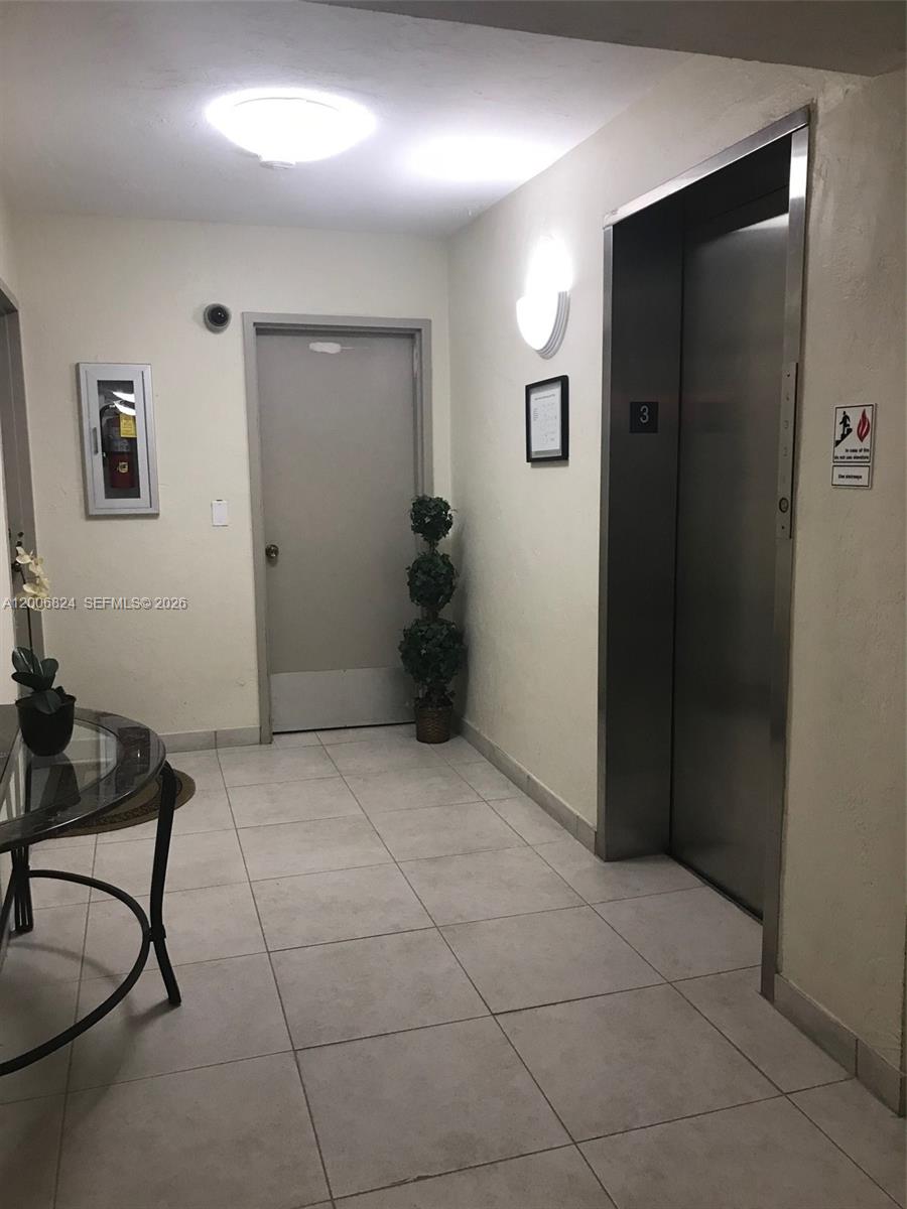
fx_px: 978
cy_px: 604
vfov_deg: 63.4
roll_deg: +1.1
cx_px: 454
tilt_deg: -6.6
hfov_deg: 49.7
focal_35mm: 28
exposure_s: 1/30
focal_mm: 3.99
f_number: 1.8
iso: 32
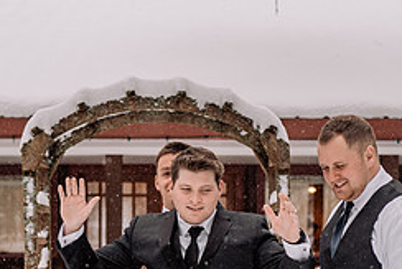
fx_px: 950
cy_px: 265
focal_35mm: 85
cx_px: 169
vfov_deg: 15.8
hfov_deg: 23.9
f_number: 2.2
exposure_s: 1/200
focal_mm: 35
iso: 160
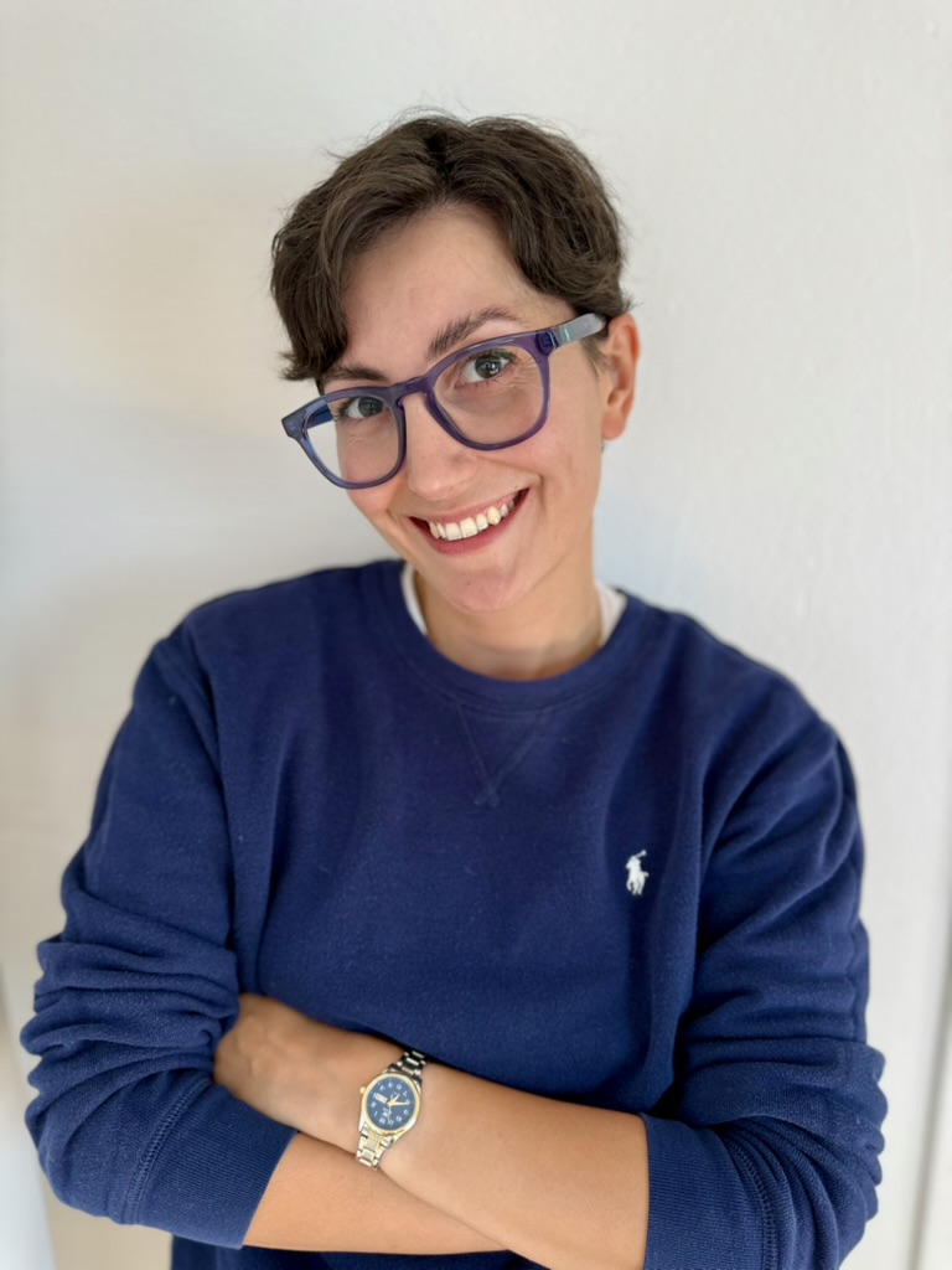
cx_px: 476
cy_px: 635
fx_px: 880
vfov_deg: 71.6
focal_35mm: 24
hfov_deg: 56.8
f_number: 1.78
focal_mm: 6.76
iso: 80
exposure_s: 1/118
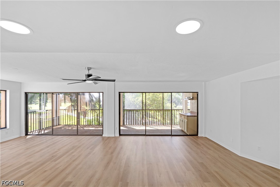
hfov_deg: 96.7
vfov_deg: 73.7
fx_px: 124
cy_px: 94
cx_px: 140
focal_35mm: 16
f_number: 4
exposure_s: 1/160
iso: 200
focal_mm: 16
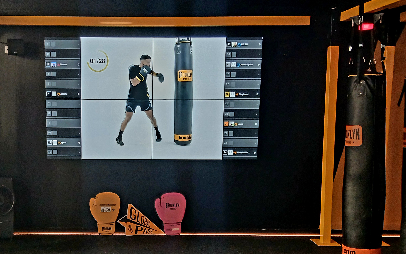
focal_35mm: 47
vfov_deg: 27.3
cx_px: 120
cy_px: 166
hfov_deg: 41.8
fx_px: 520
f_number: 1.8
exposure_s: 1/50.3
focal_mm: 3.98
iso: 200
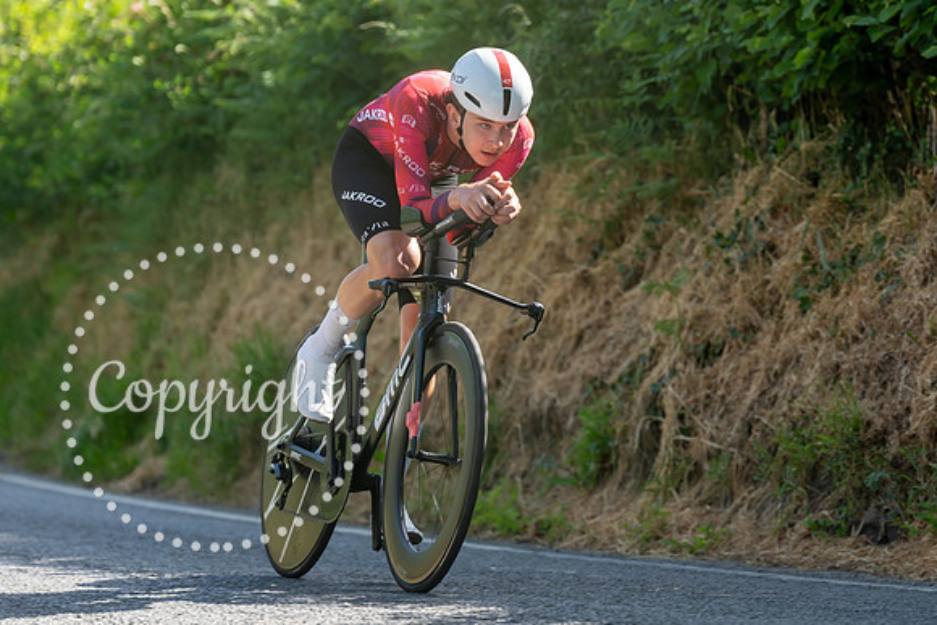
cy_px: 271
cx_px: 484
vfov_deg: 6.1
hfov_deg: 9.1
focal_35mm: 227
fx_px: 5911
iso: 500
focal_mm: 162
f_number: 3.5
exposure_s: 1/1000
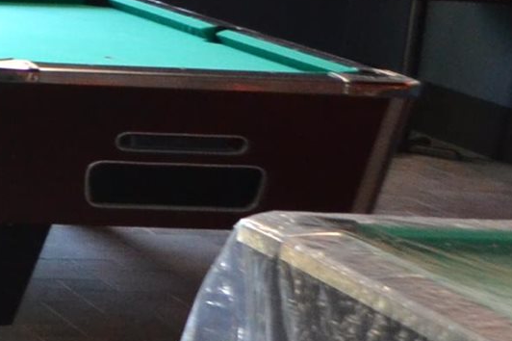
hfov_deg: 11.2
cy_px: 248
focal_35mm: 156
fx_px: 2217
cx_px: -676
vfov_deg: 8.8
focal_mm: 18
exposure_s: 1/60
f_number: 3.5
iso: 800
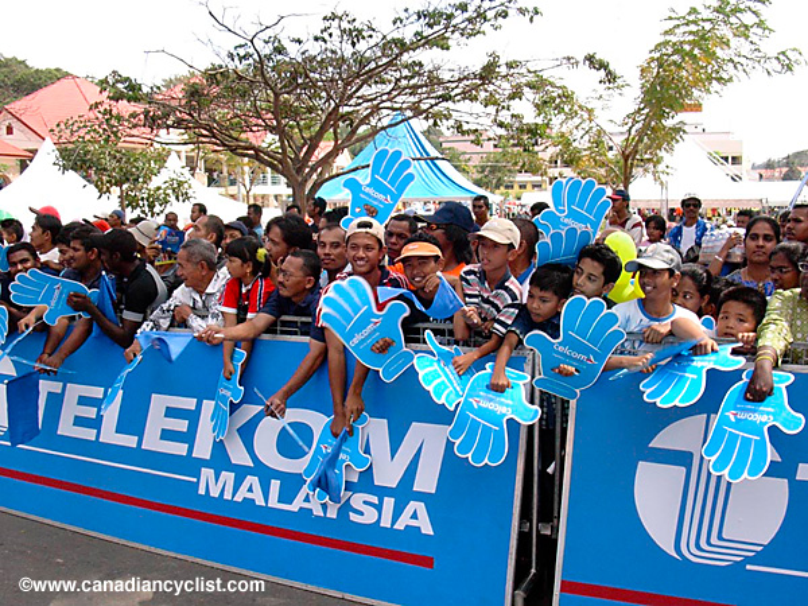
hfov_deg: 50.1
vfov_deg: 38.7
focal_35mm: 37
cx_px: 404
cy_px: 303
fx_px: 864
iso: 70
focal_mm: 5.6
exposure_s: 1/181
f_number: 5.4
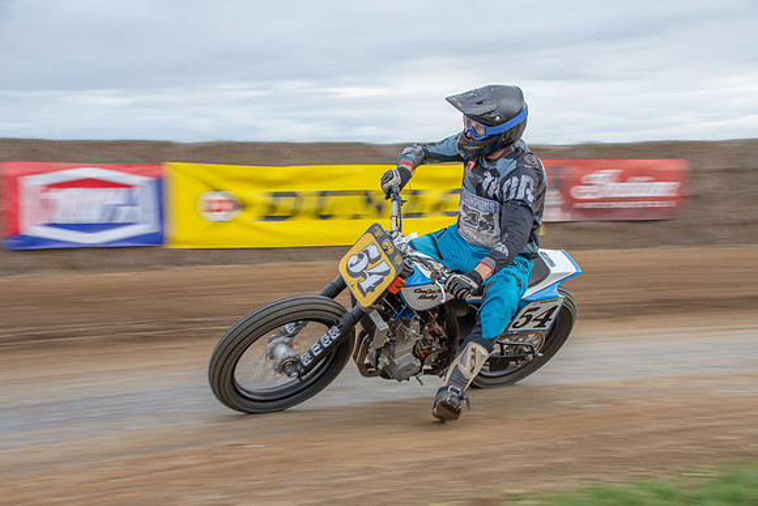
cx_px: 379
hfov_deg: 27.9
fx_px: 1525
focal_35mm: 72
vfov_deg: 18.8
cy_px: 253
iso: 320
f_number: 8
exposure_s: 1/125
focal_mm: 46
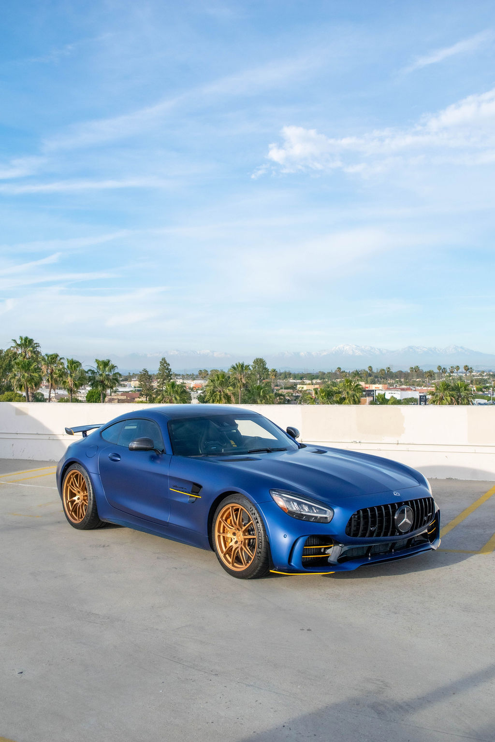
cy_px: 371
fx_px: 804
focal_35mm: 39
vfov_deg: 49.6
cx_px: 248
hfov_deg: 34.2
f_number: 6.3
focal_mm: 26
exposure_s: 1/1600
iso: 400
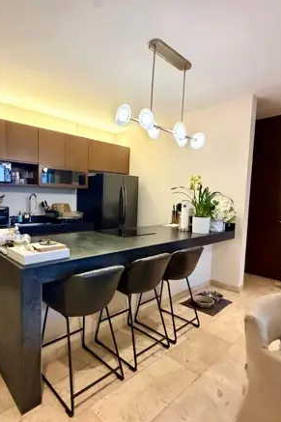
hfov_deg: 60.7
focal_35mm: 20
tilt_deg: -6.7
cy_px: 216
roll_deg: -1.8
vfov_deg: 84.0
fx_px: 234
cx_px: 98
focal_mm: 2.22
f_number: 2.2
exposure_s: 1/60
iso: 1000
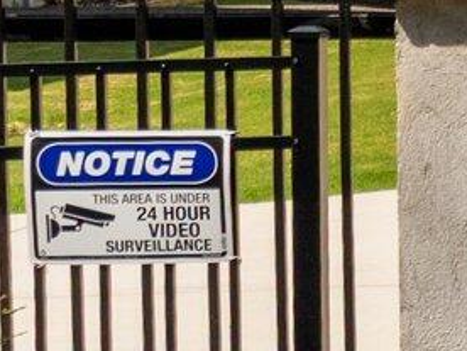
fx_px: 2401
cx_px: 1717
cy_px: -194
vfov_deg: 8.2
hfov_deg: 8.1
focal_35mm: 178
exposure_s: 1/2500
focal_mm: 12.29
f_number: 2.8
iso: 110
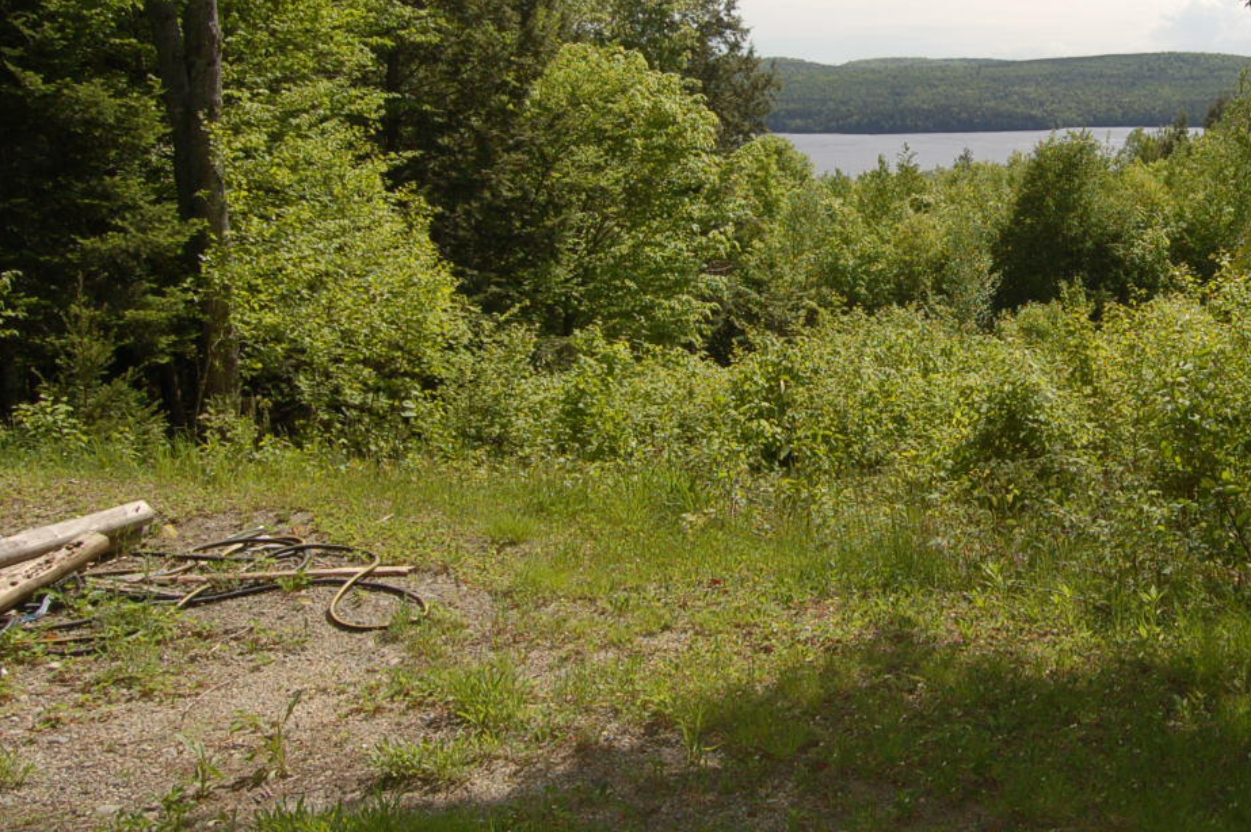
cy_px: 209
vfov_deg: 30.0
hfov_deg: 42.8
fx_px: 1528
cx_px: 975
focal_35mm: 44
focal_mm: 18
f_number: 8
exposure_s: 1/500
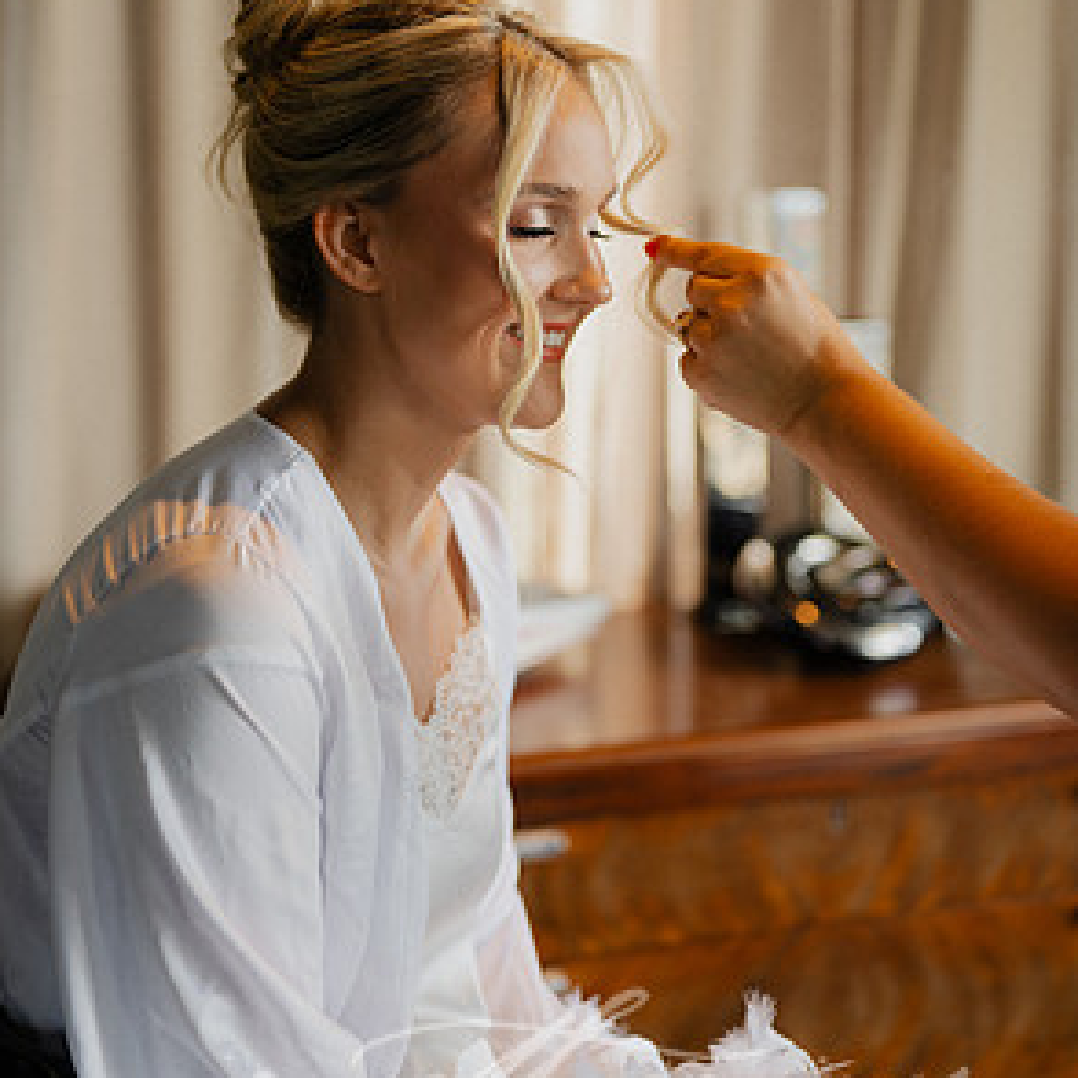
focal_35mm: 65
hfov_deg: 26.5
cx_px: 539
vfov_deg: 26.4
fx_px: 2290
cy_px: 422
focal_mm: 50
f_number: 2
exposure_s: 1/250
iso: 200
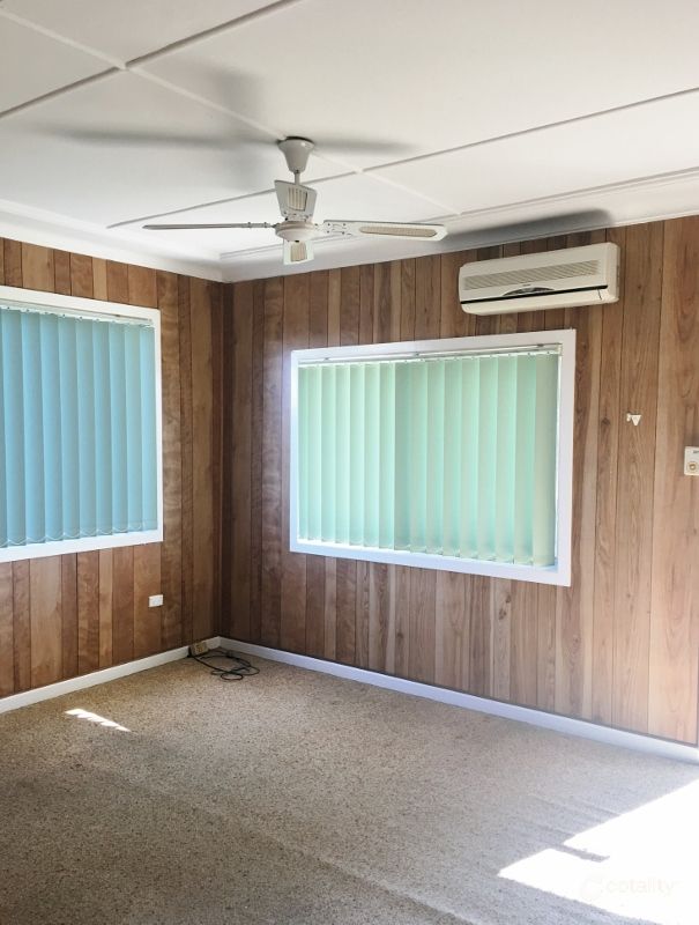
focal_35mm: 29
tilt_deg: -1.7
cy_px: 462
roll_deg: -0.3
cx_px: 350
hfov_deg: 48.5
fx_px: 777
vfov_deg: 61.5
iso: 32
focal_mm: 4.15
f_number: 2.2
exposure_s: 1/33
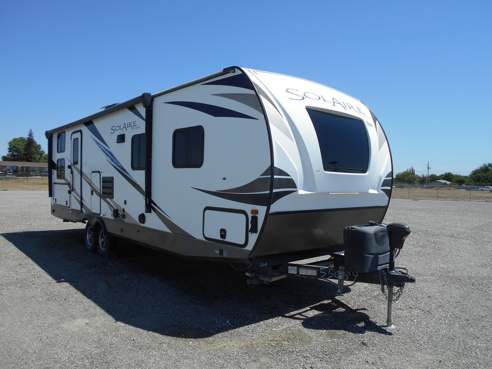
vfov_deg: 53.1
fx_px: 370
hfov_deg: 67.3
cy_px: 184
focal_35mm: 26
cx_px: 246
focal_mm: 4.6
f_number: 3.2
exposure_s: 1/1250
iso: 80
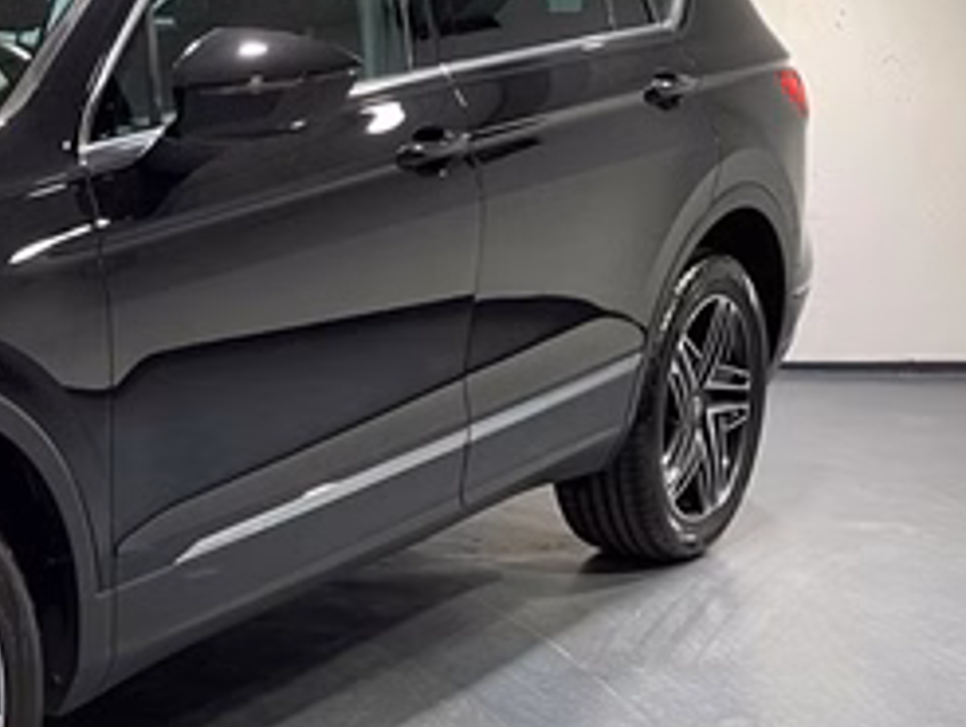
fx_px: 1816
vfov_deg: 22.6
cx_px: -208
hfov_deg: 26.4
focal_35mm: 65
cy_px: 417
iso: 80
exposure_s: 1/50
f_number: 1.6
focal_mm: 5.1
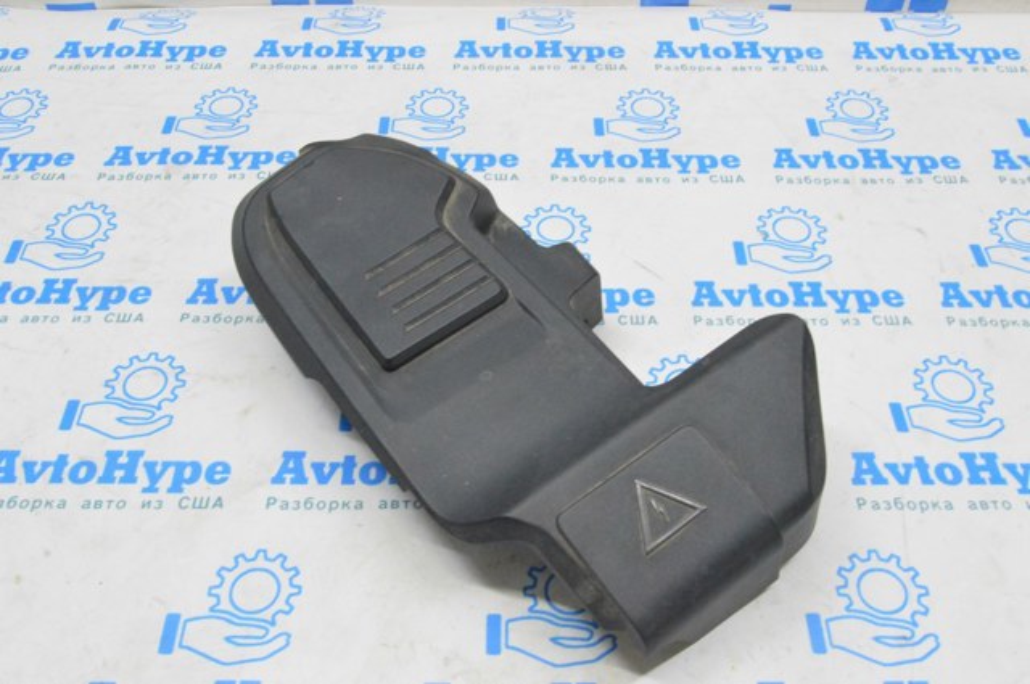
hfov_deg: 55.2
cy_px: 342
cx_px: 515
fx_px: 986
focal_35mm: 34
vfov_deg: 38.3
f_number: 20
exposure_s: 1/15
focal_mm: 23
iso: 6400
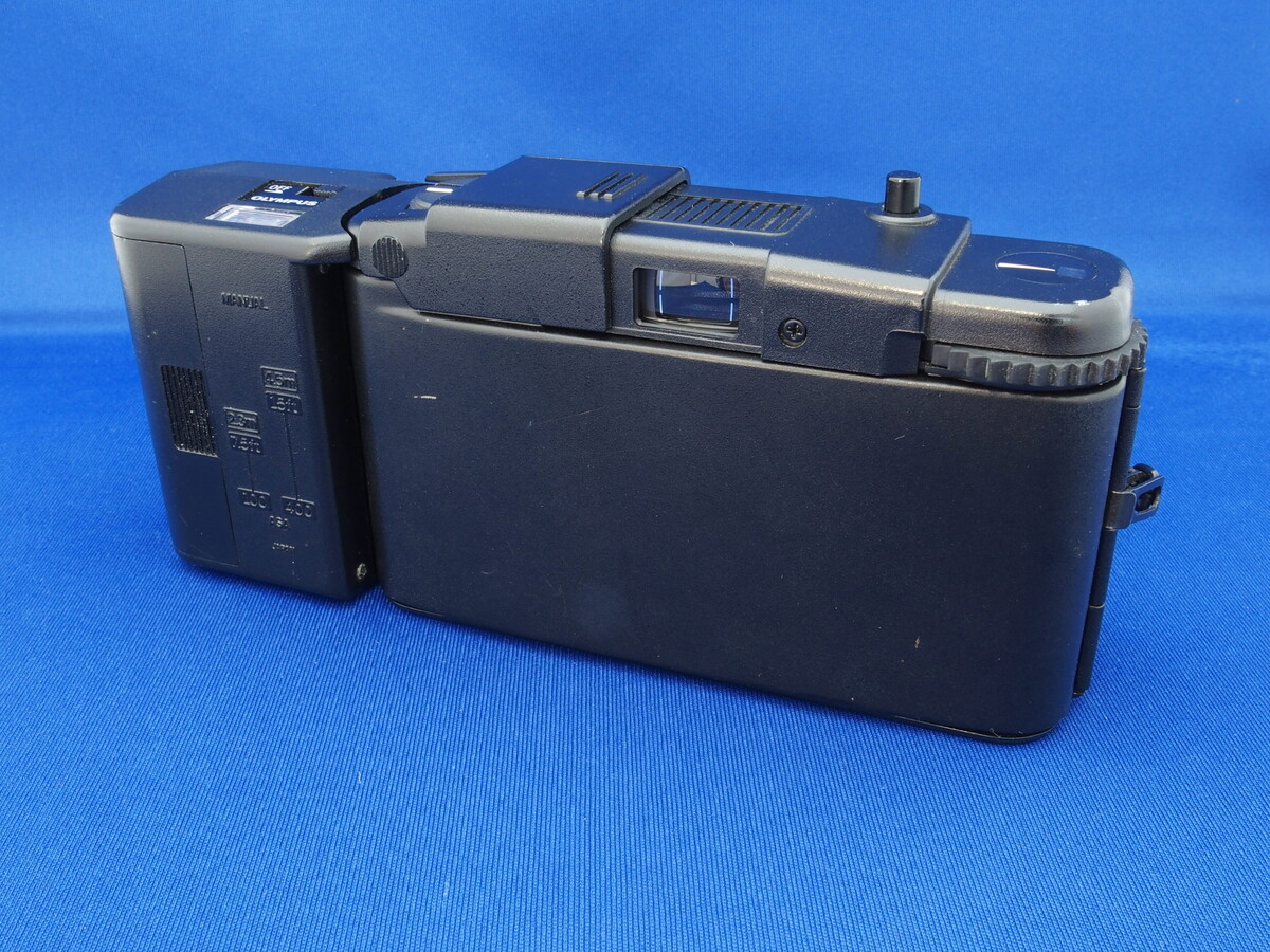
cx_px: 635
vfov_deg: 40.7
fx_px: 1284
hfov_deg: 52.6
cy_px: 476
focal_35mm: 35
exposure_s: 2.5
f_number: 8
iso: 100
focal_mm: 7.4
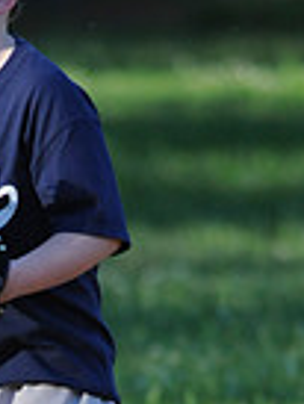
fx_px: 21313
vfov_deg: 1.1
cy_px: 610
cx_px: -66
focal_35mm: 1823
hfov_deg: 0.8
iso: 800
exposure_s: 1/1600
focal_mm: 300
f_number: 4
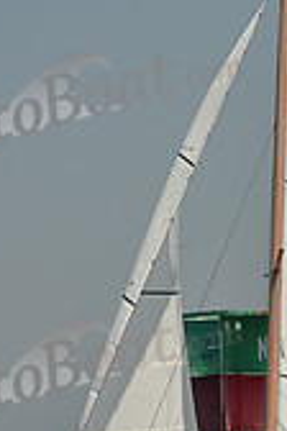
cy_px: 203
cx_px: 375
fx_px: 3551
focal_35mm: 297
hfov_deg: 4.6
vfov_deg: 6.9
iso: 250
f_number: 7.1
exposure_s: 1/640
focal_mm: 86
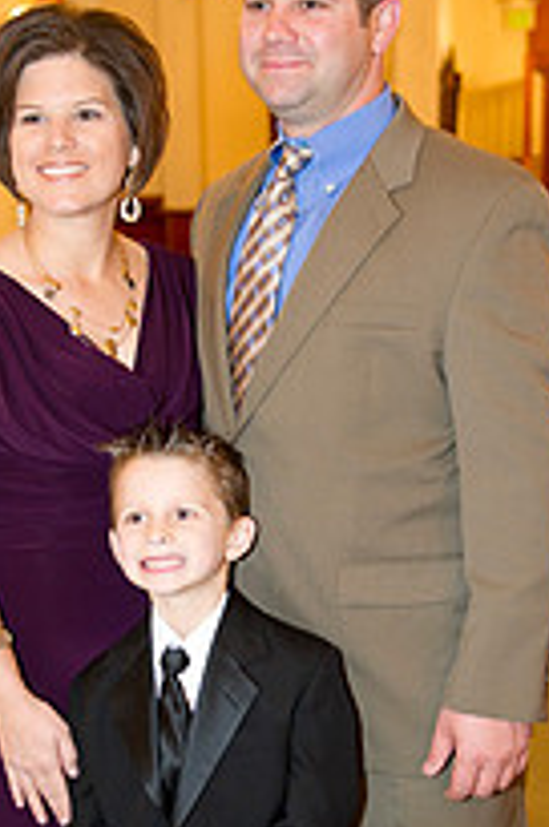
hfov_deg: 17.7
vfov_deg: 26.2
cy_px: 557
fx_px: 1767
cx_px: 240
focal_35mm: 77
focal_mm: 35
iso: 1250
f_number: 2.8
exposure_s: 1/60
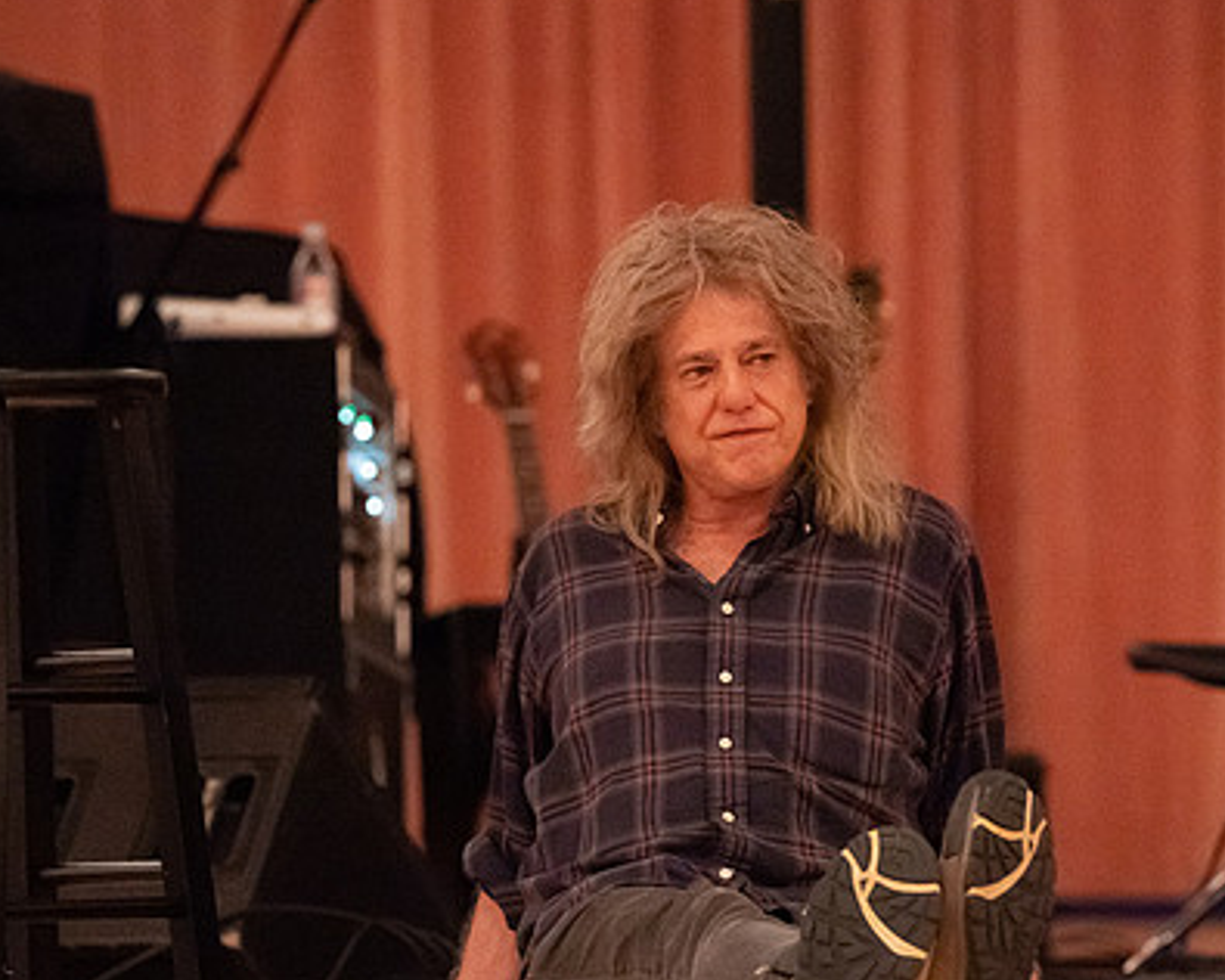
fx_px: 10006
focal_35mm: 276
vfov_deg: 5.6
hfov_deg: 7.0
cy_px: 554
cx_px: 651
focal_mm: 200
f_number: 4.5
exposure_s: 1/160
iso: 20000
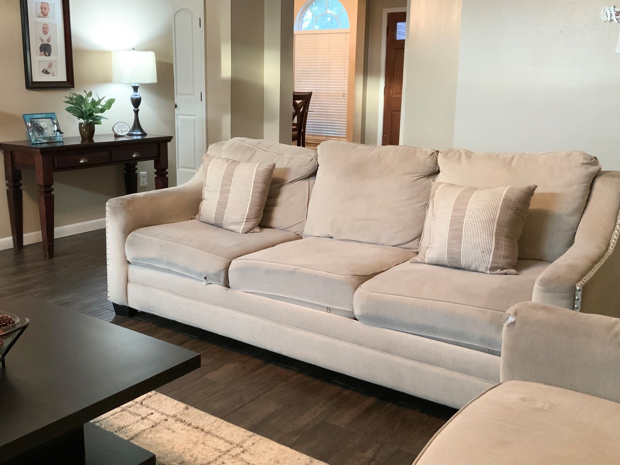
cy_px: 206
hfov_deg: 48.8
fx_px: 681
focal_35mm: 38
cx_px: 267
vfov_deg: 37.7
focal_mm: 3
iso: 200
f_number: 1.8
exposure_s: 1/40
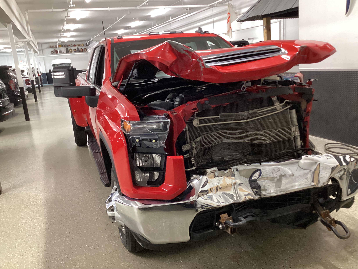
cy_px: 134
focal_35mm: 31
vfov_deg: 45.4
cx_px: 179
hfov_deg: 58.4
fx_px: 321
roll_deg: +5.1
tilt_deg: -15.3
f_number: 2.4
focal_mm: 3.3
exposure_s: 1/33
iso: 320
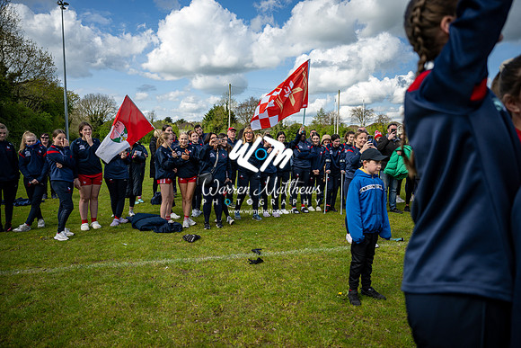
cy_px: 174
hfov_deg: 70.4
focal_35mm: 26
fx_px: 369
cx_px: 260
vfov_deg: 50.4
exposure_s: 1/1600
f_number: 2.8
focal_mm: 25.5
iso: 100
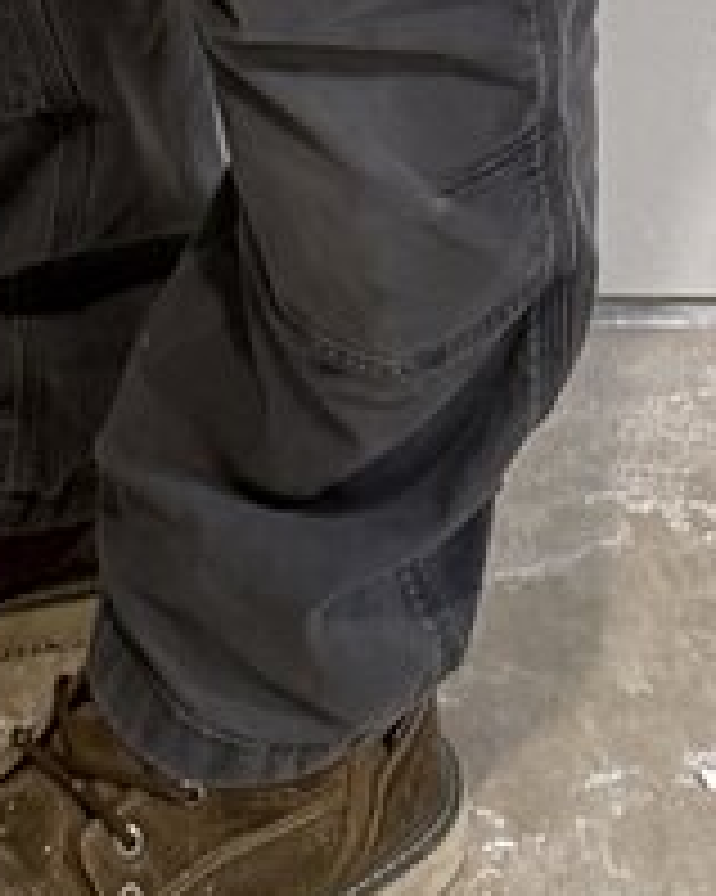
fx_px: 4984
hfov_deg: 8.0
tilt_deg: -11.8
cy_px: -1999
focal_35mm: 188
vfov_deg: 8.3
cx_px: -392
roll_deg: +2.2
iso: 320
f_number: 1.78
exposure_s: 1/60
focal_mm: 6.76
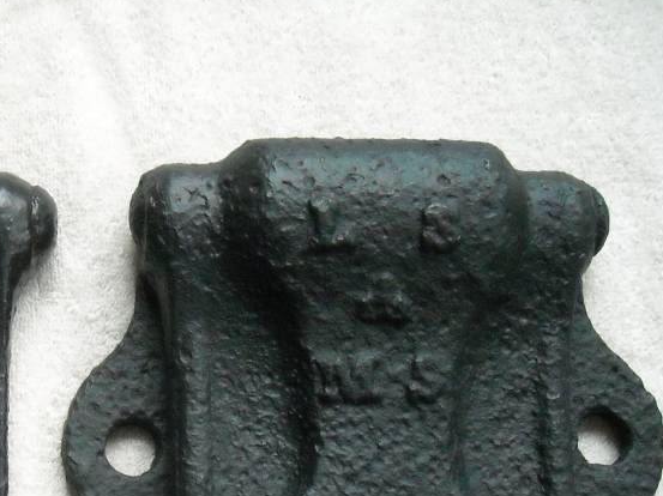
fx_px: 1187
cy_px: 425
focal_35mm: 62
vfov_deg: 23.1
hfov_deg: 30.3
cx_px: 107
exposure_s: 1/61
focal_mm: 5.7
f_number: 2.8
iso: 800
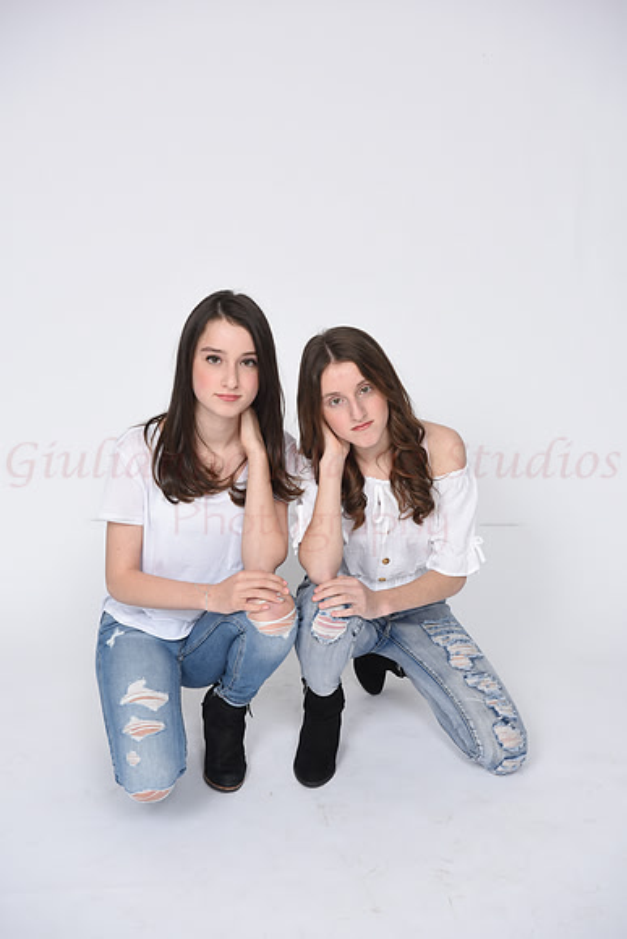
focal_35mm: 48
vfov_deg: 41.1
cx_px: 314
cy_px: 470
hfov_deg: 28.1
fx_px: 1253
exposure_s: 1/100
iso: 160
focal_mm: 48
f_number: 8
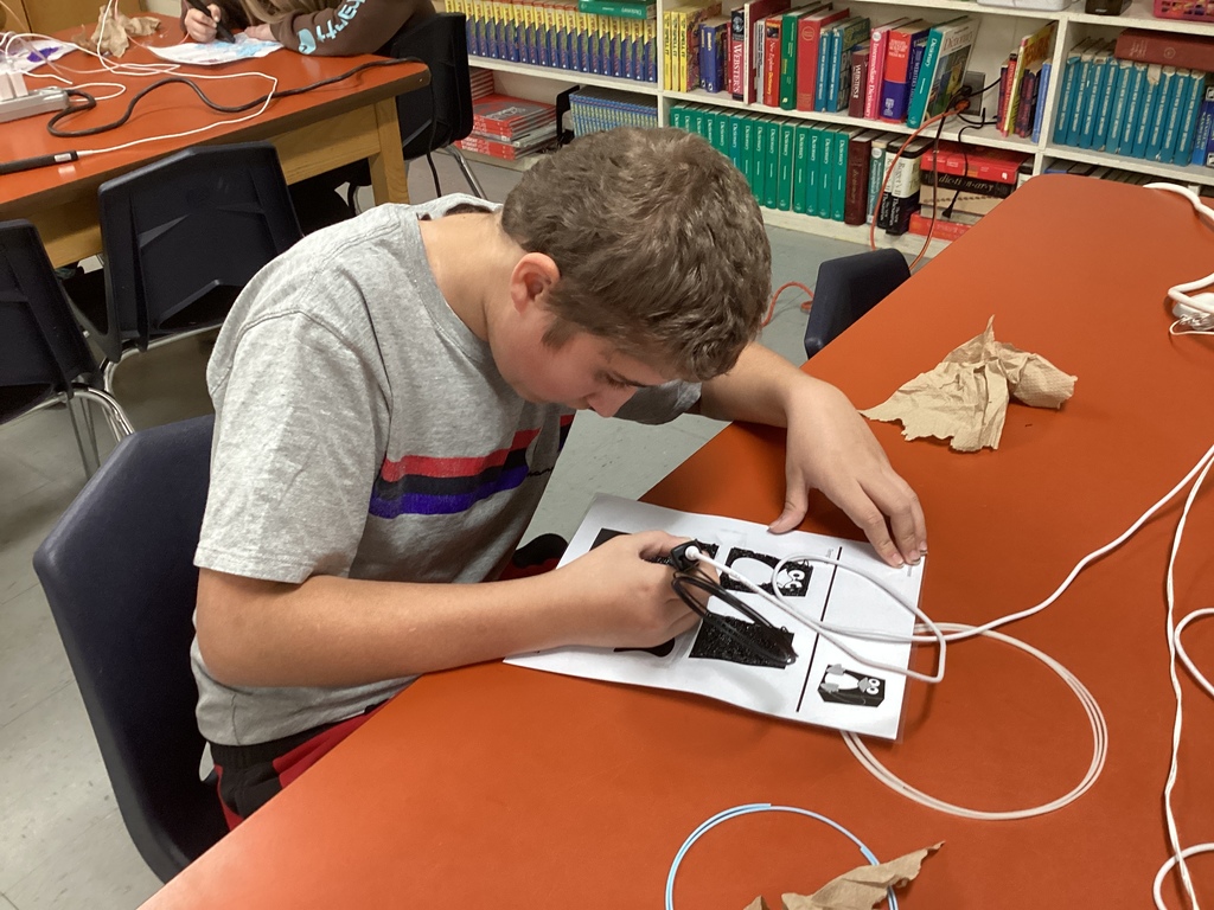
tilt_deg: -32.3
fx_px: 1087
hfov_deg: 58.4
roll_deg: +2.7
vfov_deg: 45.4
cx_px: 607
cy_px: 455
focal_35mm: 31
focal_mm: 3.3
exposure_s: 1/60
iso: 250
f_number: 2.4
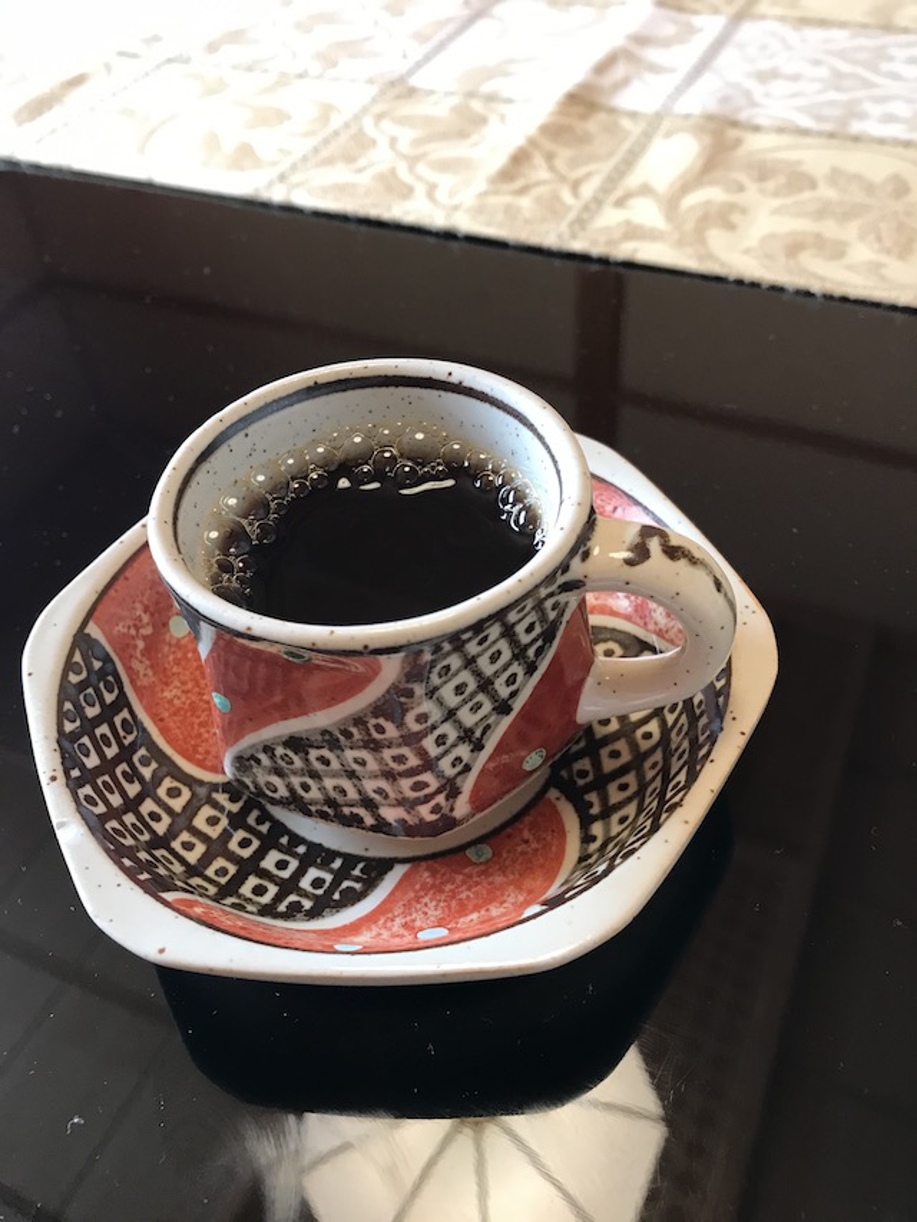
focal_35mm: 28
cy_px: 611
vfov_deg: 63.4
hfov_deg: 49.8
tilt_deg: -46.4
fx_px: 989
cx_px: 458
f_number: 1.8
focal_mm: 3.99
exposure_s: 1/30
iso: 40
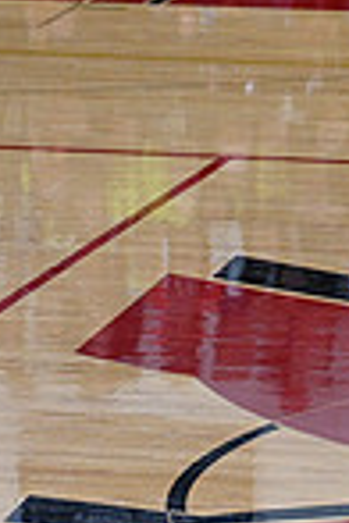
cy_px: 244
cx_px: 947
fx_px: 6616
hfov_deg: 3.0
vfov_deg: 4.5
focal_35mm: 455
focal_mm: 115
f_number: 4
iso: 4000
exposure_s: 1/400
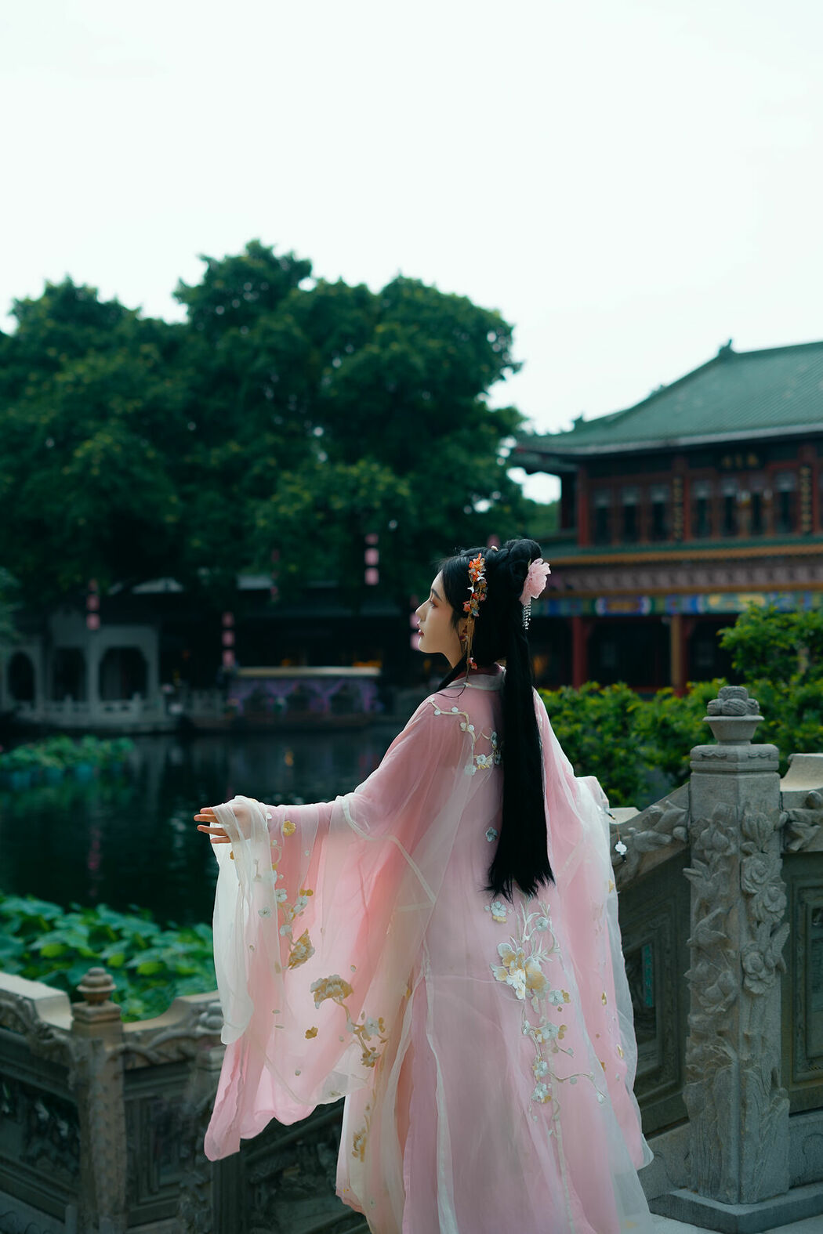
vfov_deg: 39.6
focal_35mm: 50
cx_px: 412
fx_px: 1714
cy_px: 617
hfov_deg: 27.0
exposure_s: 1/250
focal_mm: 50
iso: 100
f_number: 2.5
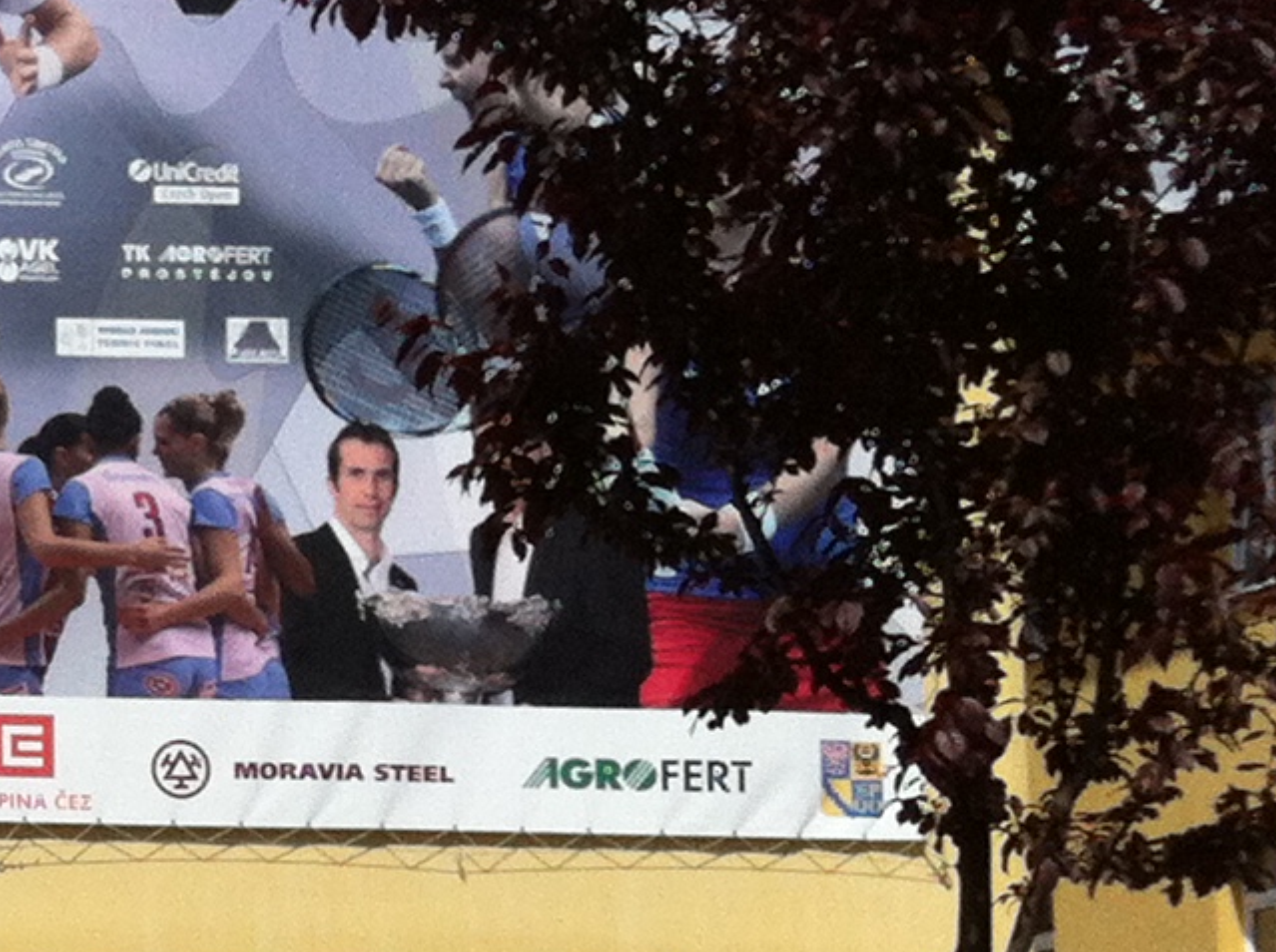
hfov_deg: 12.4
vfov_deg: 10.3
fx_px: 5226
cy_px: 1056
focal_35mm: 142
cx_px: -1222
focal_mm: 3.85
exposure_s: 1/3352
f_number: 2.8
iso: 80
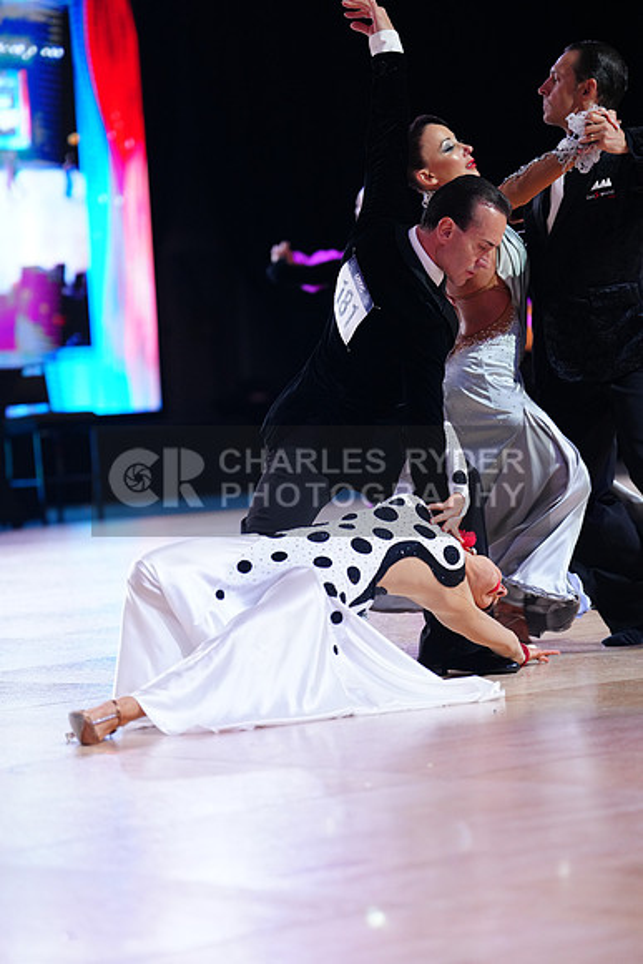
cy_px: 482
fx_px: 3534
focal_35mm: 132
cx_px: 322
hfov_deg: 10.4
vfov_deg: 15.5
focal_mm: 132
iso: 2000
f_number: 2.8
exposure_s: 1/500
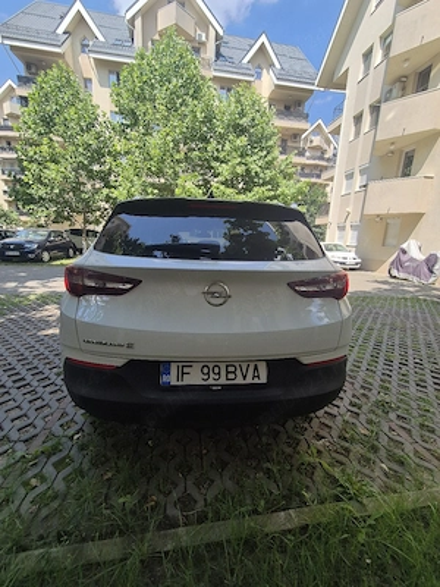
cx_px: 220
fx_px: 220
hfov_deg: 89.9
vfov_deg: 106.2
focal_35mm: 13
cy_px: 294
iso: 50
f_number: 2.2
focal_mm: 2.2
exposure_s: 1/1111
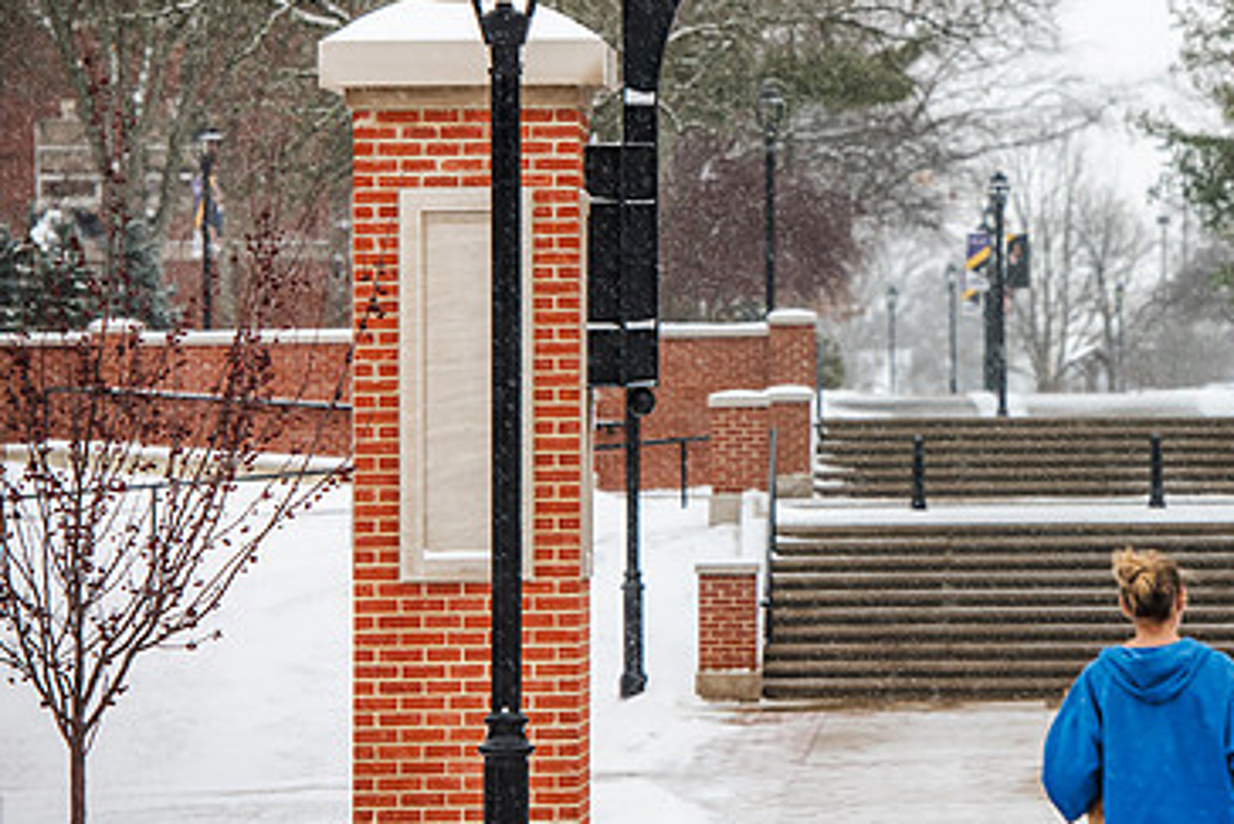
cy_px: 192
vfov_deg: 5.6
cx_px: 959
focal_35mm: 247
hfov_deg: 8.3
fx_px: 8470
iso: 320
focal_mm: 155
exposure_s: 1/160
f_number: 5
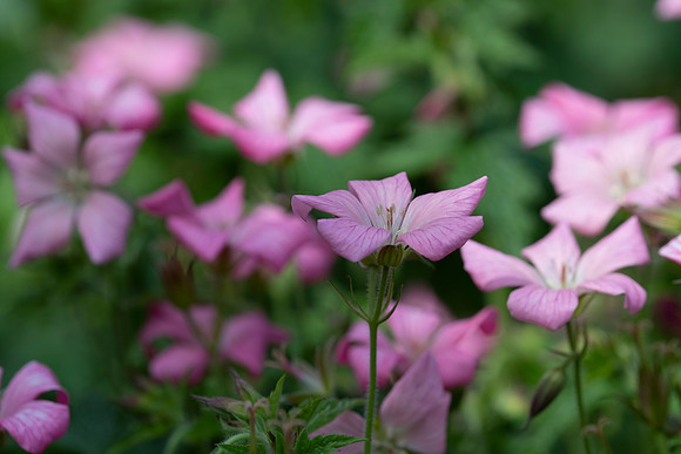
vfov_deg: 6.9
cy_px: 227
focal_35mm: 200
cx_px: 340
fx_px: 3784
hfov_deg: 10.3
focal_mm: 200
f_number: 11
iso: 200
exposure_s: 1/250
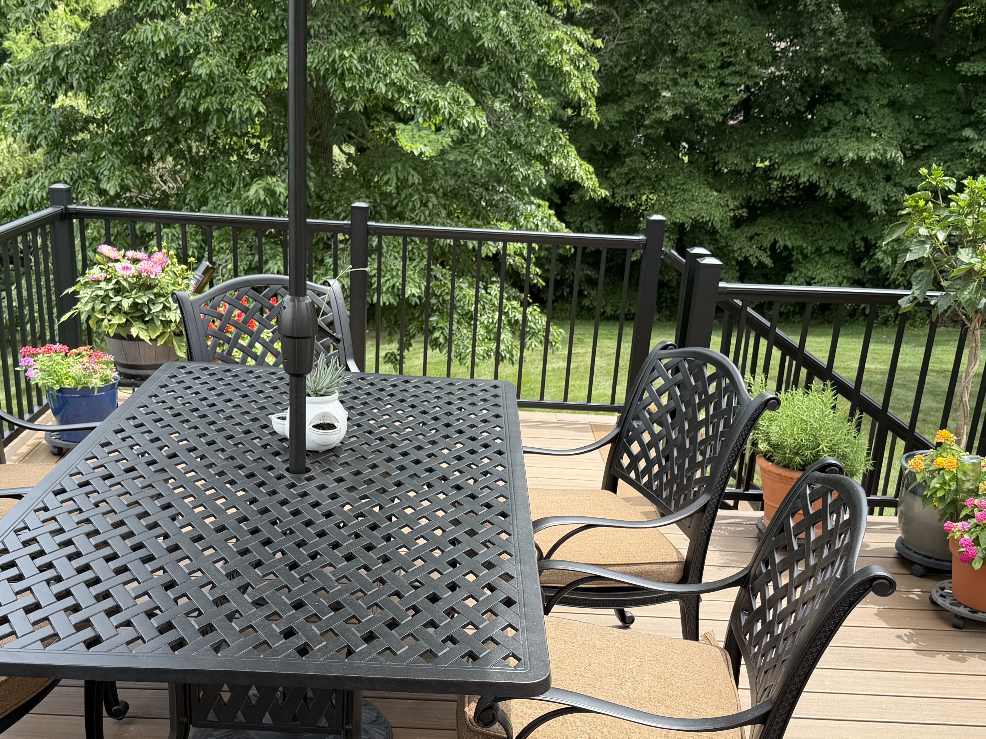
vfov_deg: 36.4
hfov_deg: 47.8
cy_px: 496
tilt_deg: -20.6
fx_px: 1111
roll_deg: -2.2
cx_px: 457
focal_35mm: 39
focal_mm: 6.76
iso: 80
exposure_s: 1/967
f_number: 1.78
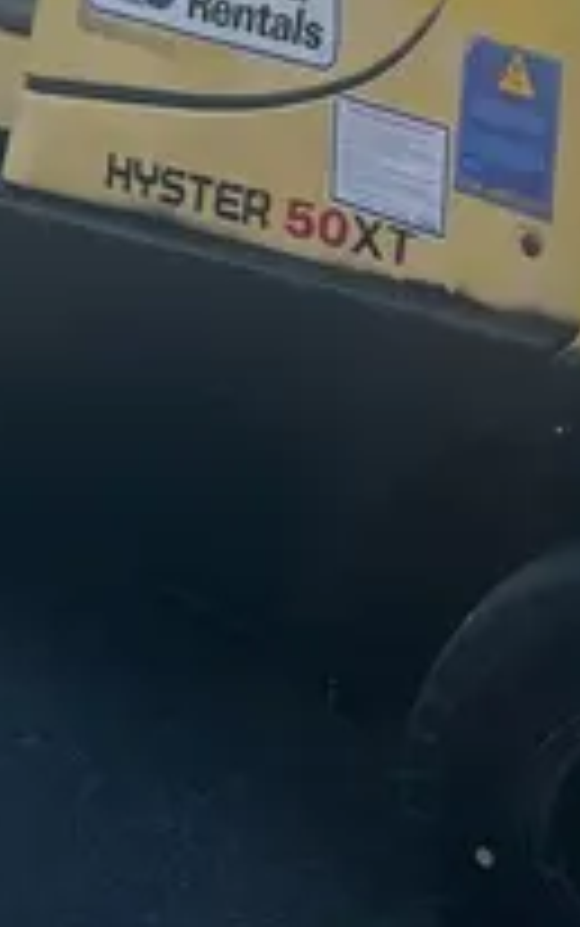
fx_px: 2475
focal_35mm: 98
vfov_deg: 20.1
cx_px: 369
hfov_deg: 13.4
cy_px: -142
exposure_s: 1/4016
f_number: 1.6
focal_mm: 5.1
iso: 50
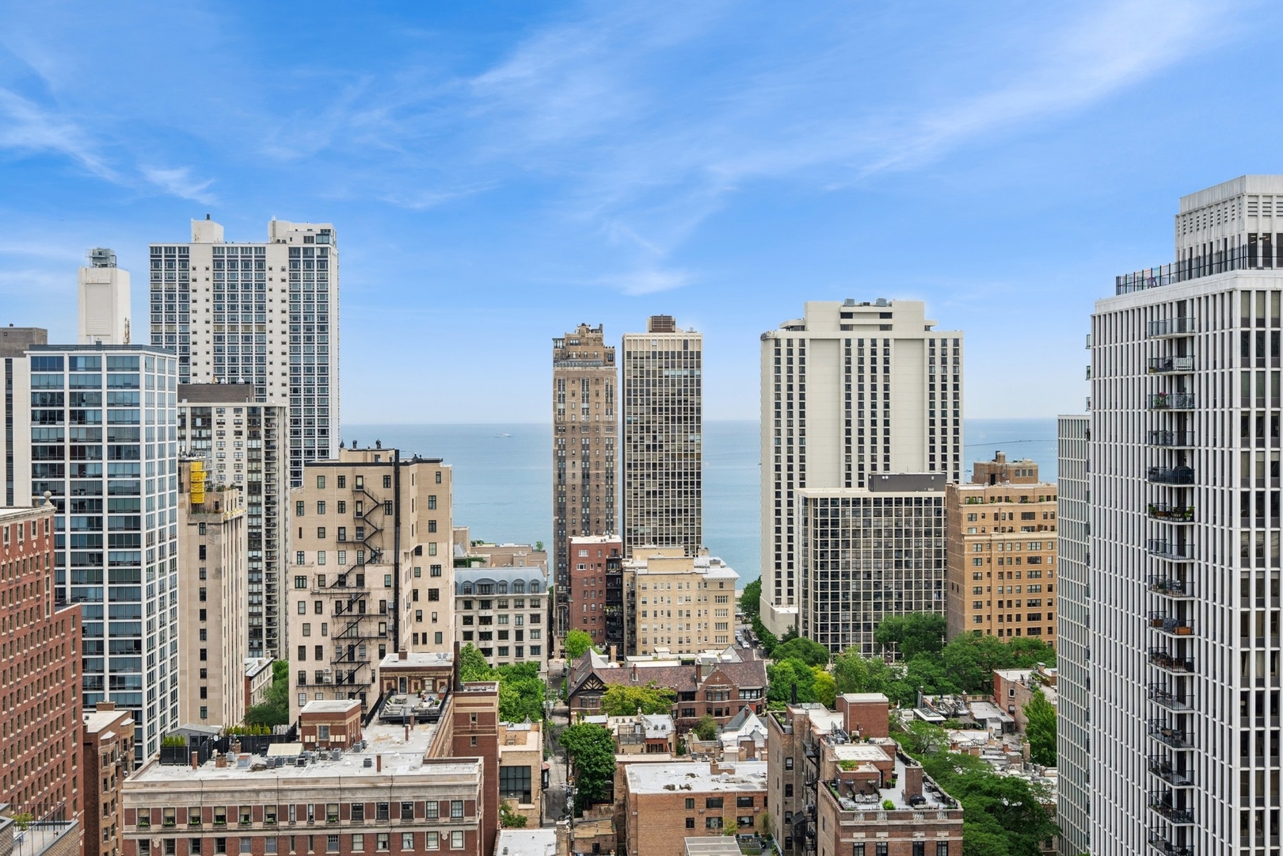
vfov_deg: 38.9
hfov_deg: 55.8
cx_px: 642
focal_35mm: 34
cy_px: 428
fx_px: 1212
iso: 200
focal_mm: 23
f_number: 9.5
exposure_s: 1/180
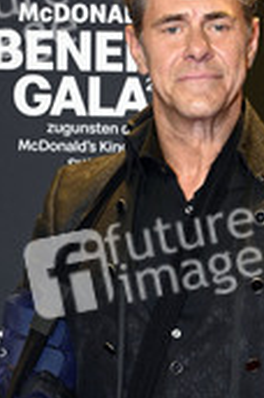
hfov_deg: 11.9
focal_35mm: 114
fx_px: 1259
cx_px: 211
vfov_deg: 17.6
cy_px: 379
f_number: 6.3
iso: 500
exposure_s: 1/60
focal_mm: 49
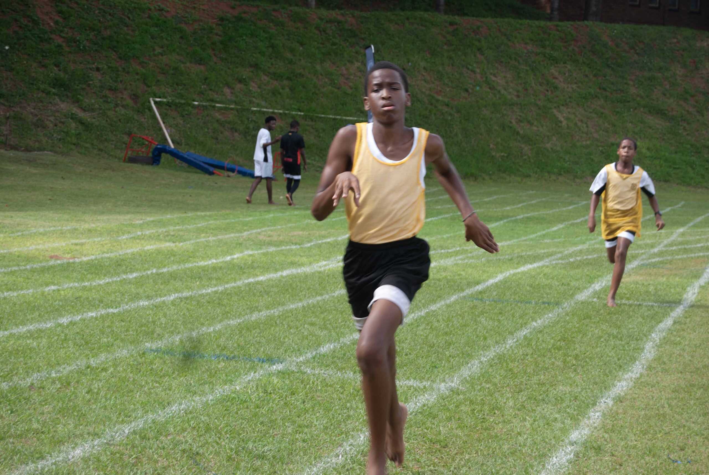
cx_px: 354
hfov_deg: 24.6
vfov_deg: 16.6
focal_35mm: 82
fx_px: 1627
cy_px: 238
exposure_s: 1/160
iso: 100
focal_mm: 55
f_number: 6.3
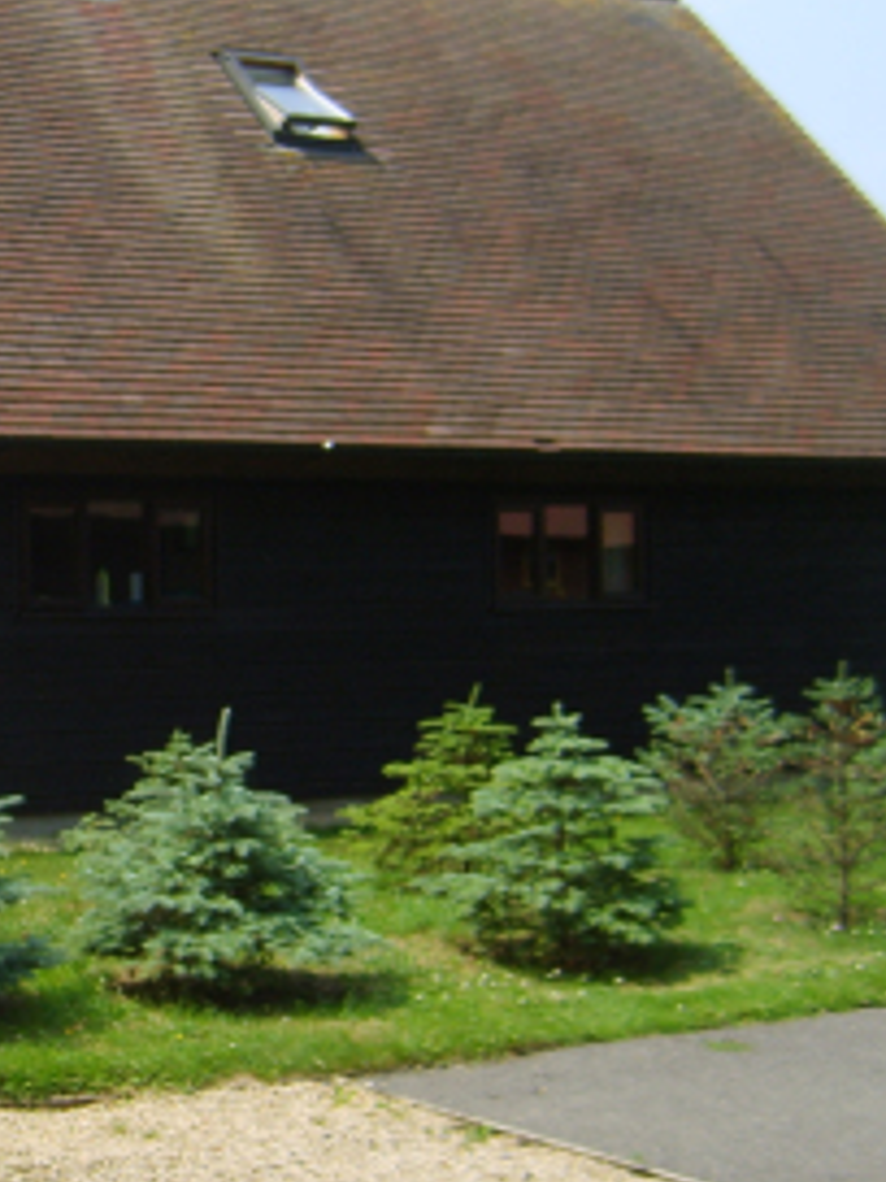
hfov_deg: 21.2
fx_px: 2252
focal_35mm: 66
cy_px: 617
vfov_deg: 29.4
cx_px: -69
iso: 50
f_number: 2.8
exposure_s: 1/1000
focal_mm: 5.8
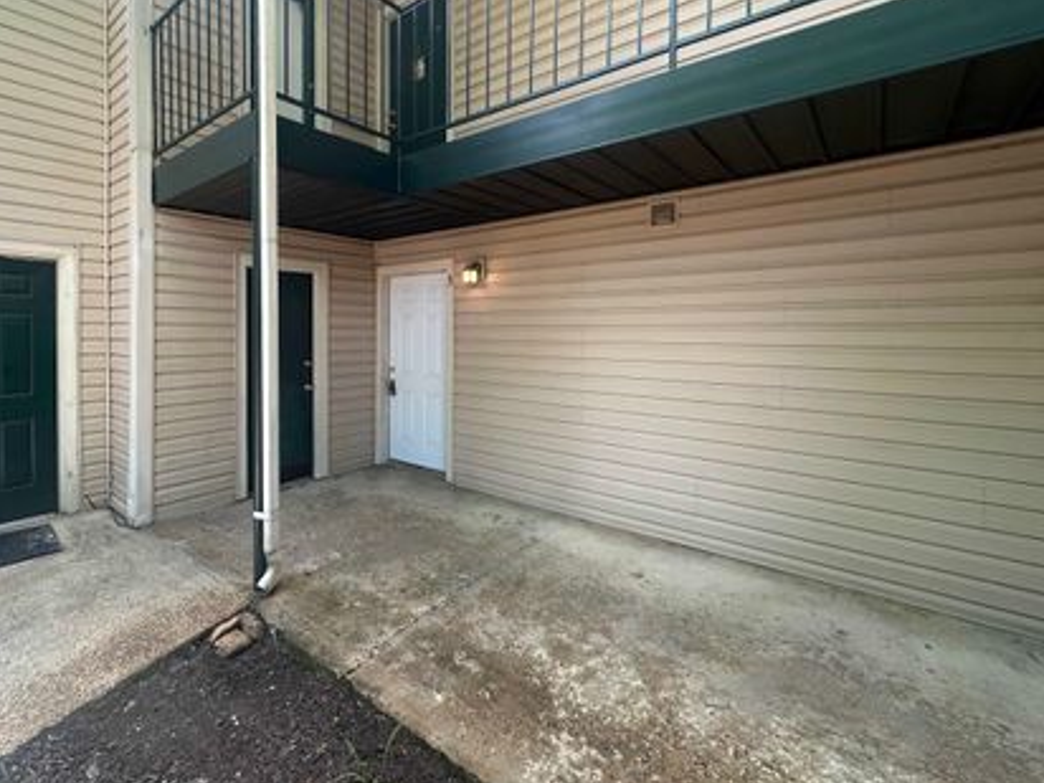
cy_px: 338
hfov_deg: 90.0
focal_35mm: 17
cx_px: 423
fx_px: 513
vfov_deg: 74.4
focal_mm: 2.22
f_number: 2.2
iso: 50
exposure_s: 1/99
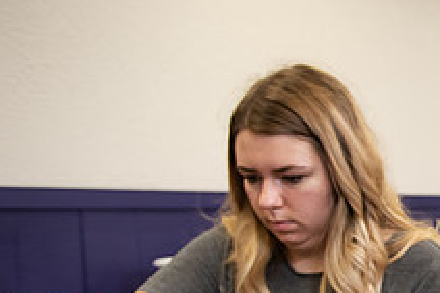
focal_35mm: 74
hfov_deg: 23.6
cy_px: 261
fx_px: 904
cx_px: 598
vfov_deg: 18.1
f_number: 4
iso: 800
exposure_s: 1/125
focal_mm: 27
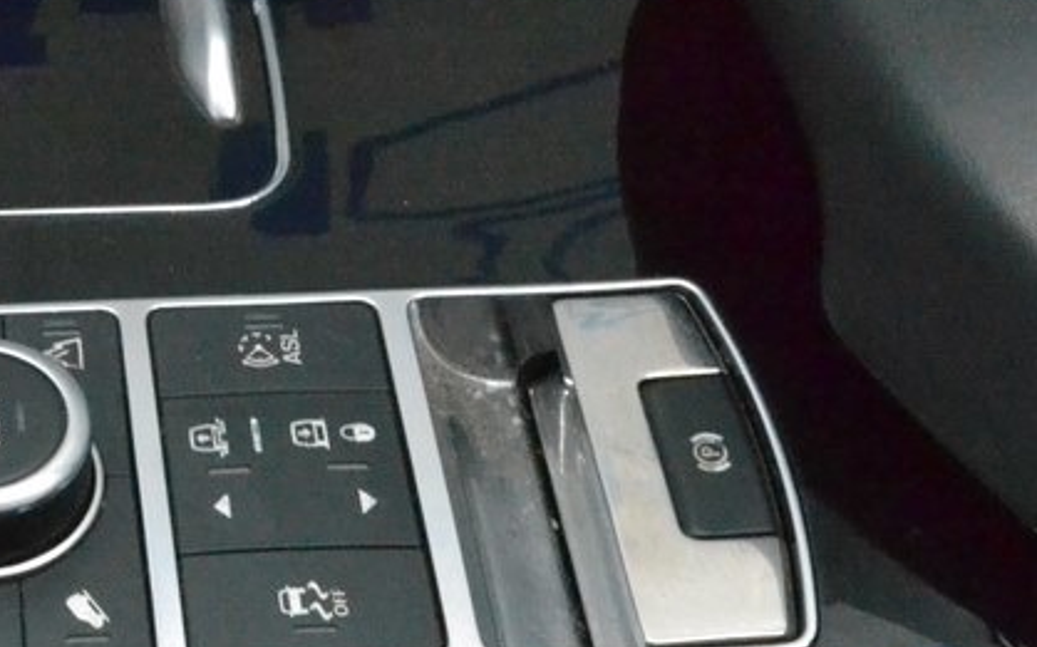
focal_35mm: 75
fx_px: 2119
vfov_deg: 17.2
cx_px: -69
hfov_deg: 25.7
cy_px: 532
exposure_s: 1/160
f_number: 11
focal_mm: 20
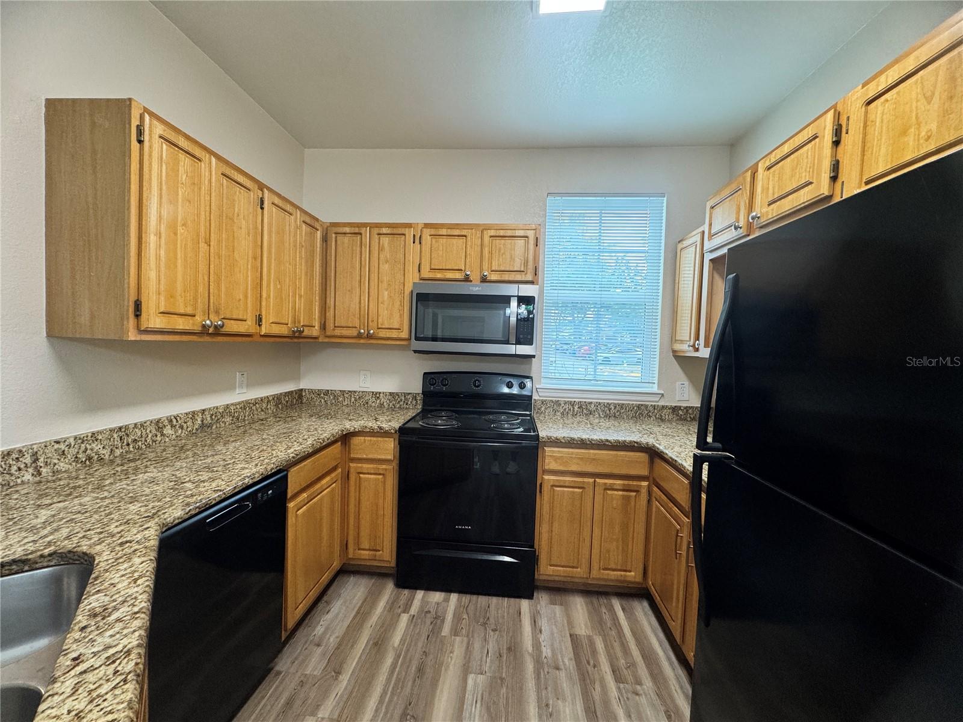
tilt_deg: -2.8
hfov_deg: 102.1
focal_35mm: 14
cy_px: 361
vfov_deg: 85.7
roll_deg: -1.9
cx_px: 482
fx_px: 389
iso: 200
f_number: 2.2
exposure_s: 1/120
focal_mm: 2.22
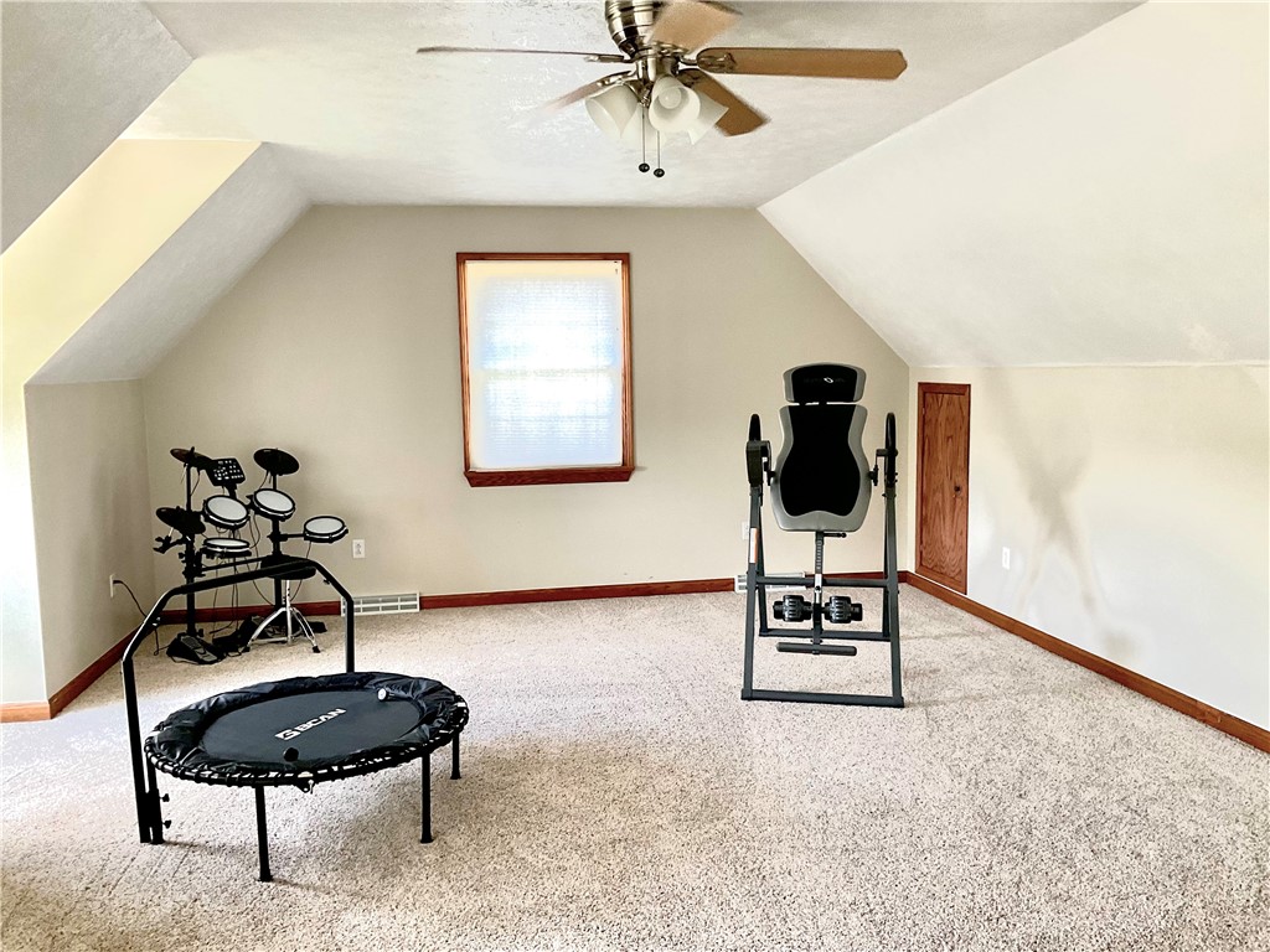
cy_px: 476
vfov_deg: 48.2
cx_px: 635
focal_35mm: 29
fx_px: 1064
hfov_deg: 61.7
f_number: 1.8
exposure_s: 1/60
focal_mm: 3
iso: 80
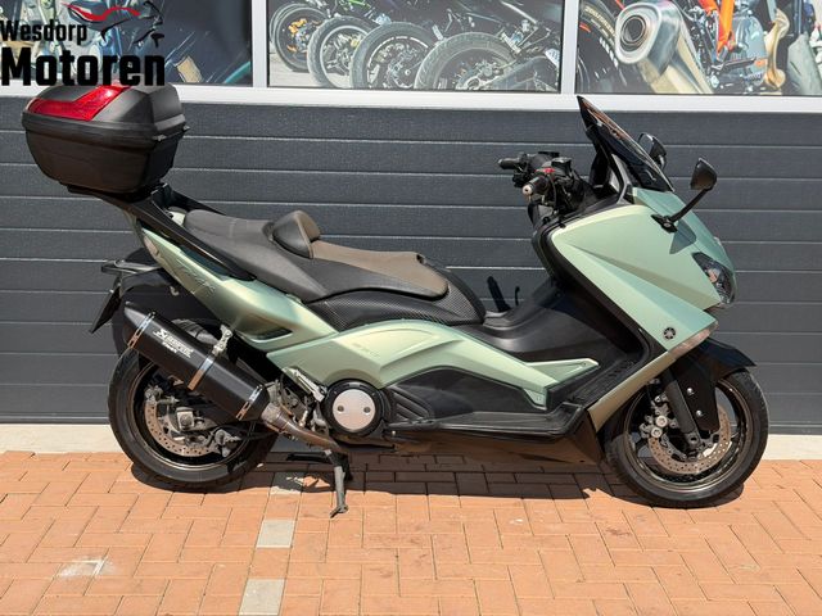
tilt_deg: -10.2
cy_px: 308
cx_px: 411
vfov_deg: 30.3
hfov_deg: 39.7
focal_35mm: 48
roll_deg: -1.1
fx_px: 1140
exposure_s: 1/5208
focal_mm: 6.76
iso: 80
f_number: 1.78
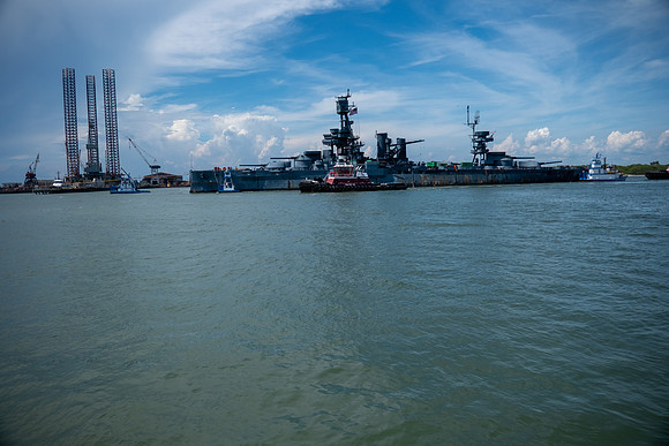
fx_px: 539
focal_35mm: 29
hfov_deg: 63.6
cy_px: 223
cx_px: 334
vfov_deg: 45.0
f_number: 4
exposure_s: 1/3800
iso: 160
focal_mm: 19.2
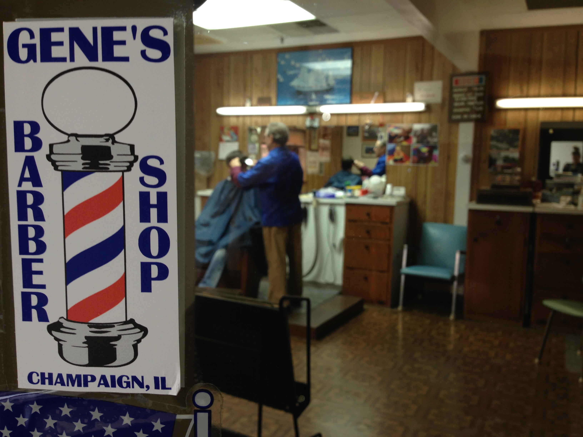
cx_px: 292
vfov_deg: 42.9
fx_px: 556
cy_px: 218
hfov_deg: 55.4
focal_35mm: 33
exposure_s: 1/24
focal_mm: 4.13
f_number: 2.4
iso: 50
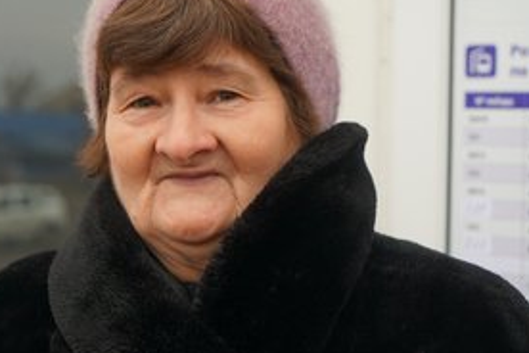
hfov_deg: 27.3
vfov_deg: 18.4
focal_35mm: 74
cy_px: 147
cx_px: 234
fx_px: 1087
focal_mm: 51
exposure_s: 1/160
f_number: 4
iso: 200
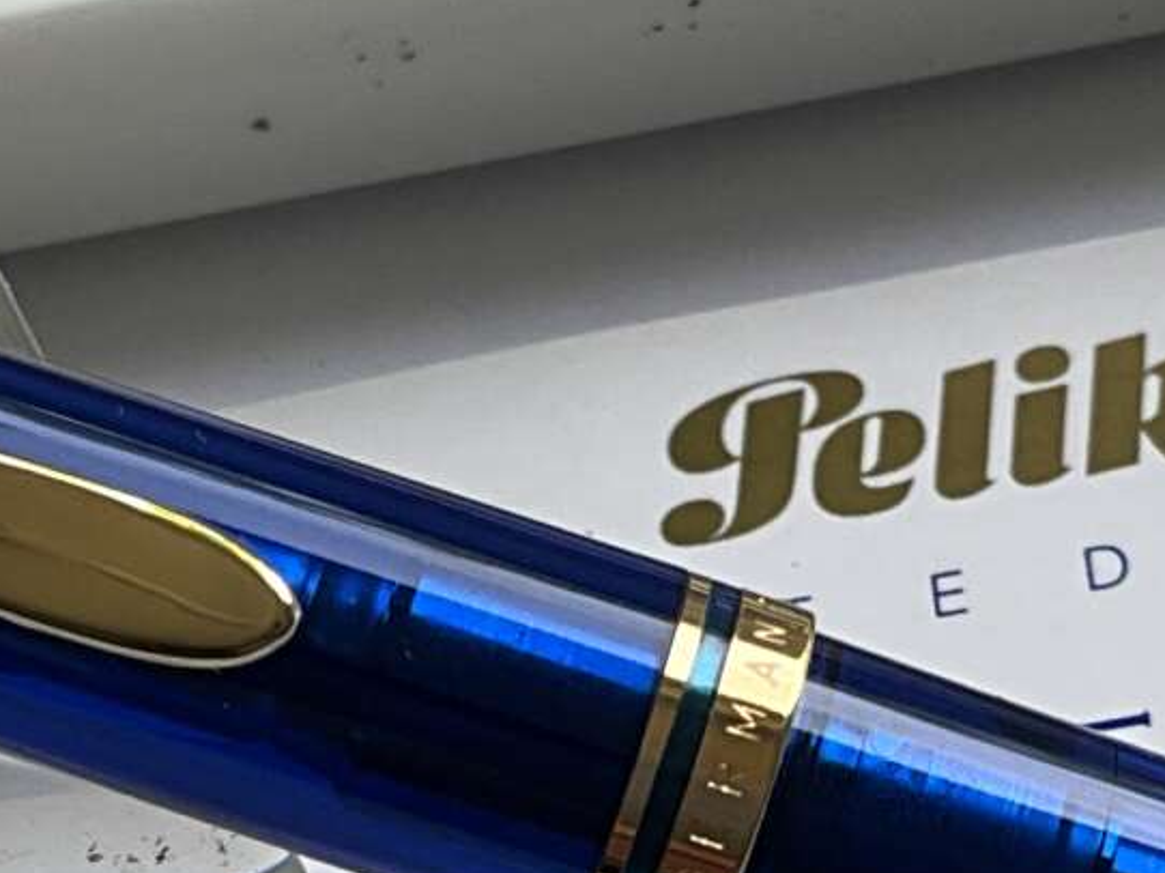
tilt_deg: -57.4
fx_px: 4609
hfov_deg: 14.3
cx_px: 946
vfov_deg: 10.7
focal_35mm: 137
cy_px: 832
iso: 16
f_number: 1.8
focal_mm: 3
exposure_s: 1/122
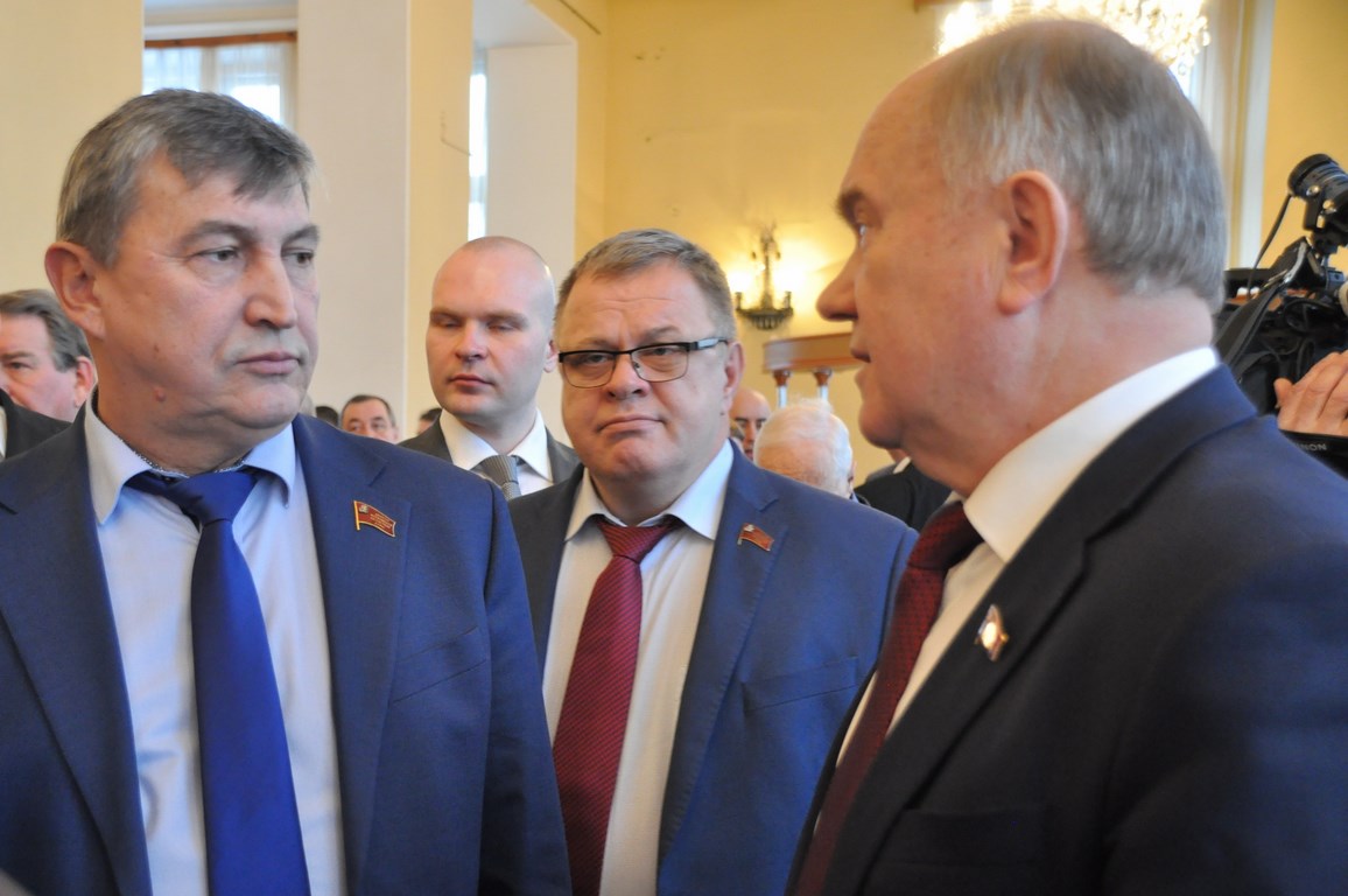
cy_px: 448
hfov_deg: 49.6
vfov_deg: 34.1
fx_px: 1459
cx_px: 674
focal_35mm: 39
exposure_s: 1/40
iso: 1250
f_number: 3.8
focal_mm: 26
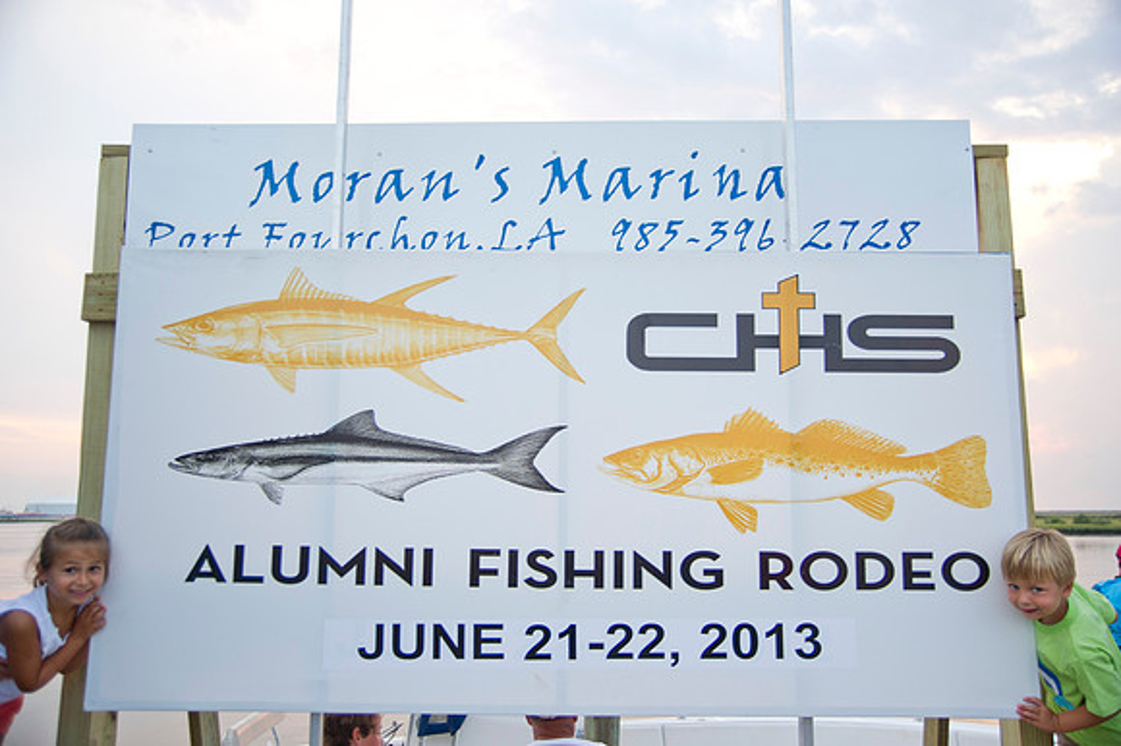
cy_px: 373
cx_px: 560
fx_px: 996
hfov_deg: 58.7
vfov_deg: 41.1
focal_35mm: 32
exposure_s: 1/40
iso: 320
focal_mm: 32
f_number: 3.8
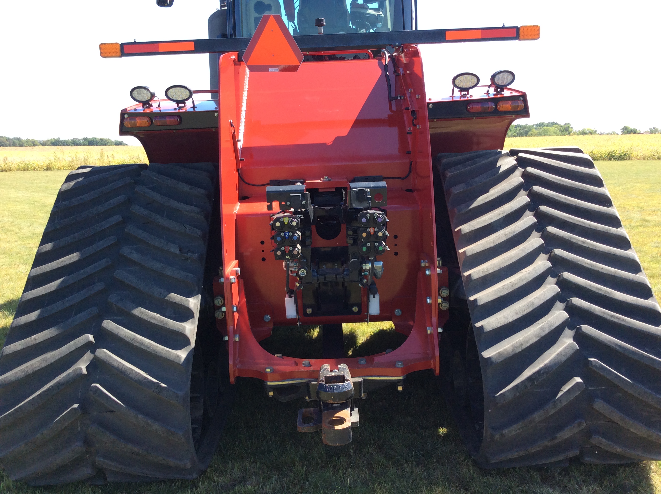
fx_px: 610
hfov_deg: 56.9
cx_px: 330
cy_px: 247
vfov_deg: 44.1
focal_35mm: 32
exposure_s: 1/406
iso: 32
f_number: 2.4
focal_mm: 3.3
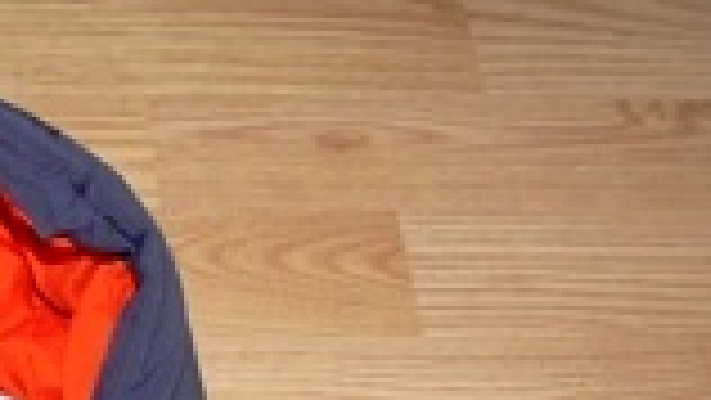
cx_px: -72
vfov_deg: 10.2
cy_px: 746
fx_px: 2093
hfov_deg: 18.5
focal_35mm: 111
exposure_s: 1/80
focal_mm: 6
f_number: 2.8
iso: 100
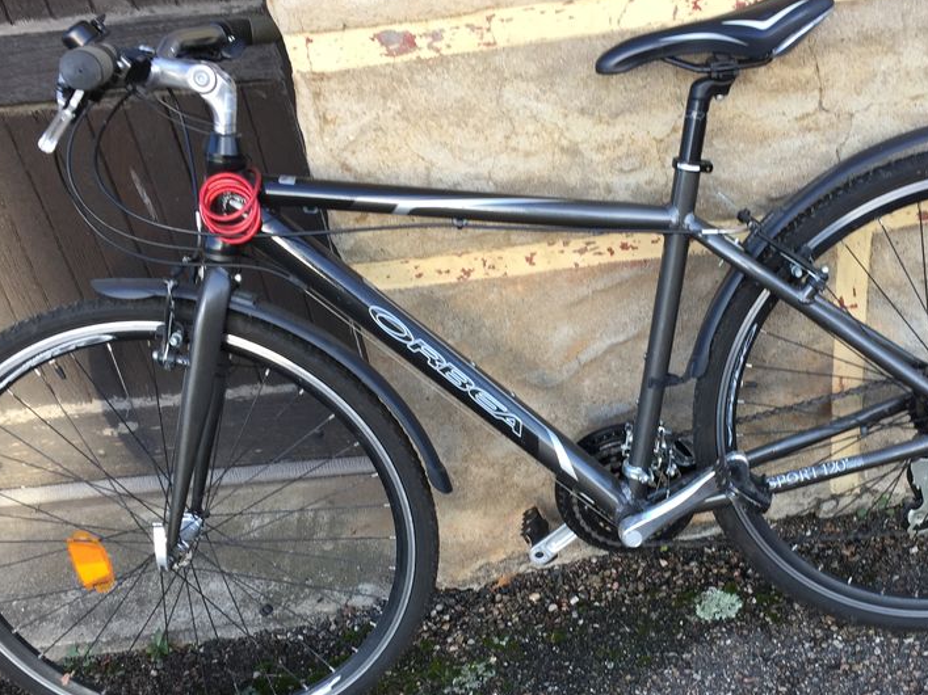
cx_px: 593
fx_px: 1099
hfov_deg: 45.3
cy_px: 455
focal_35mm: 41
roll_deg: +7.1
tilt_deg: -39.4
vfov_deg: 34.8
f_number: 2.2
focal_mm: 4.15
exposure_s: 1/100
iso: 32
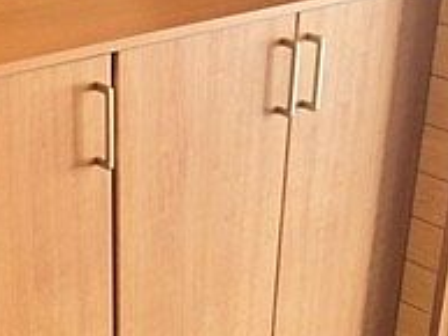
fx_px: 1204
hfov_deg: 21.1
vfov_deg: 15.3
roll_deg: -0.3
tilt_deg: -31.0
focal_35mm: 93
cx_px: 190
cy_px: 415
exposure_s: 1/33
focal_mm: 3.99
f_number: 1.8
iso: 20
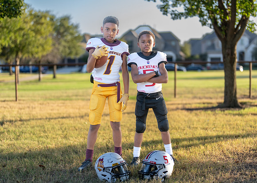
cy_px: 90
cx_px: 144
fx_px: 430
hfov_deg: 33.2
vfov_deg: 24.1
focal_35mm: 59
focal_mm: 50
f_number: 1.2
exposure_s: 1/1000
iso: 100
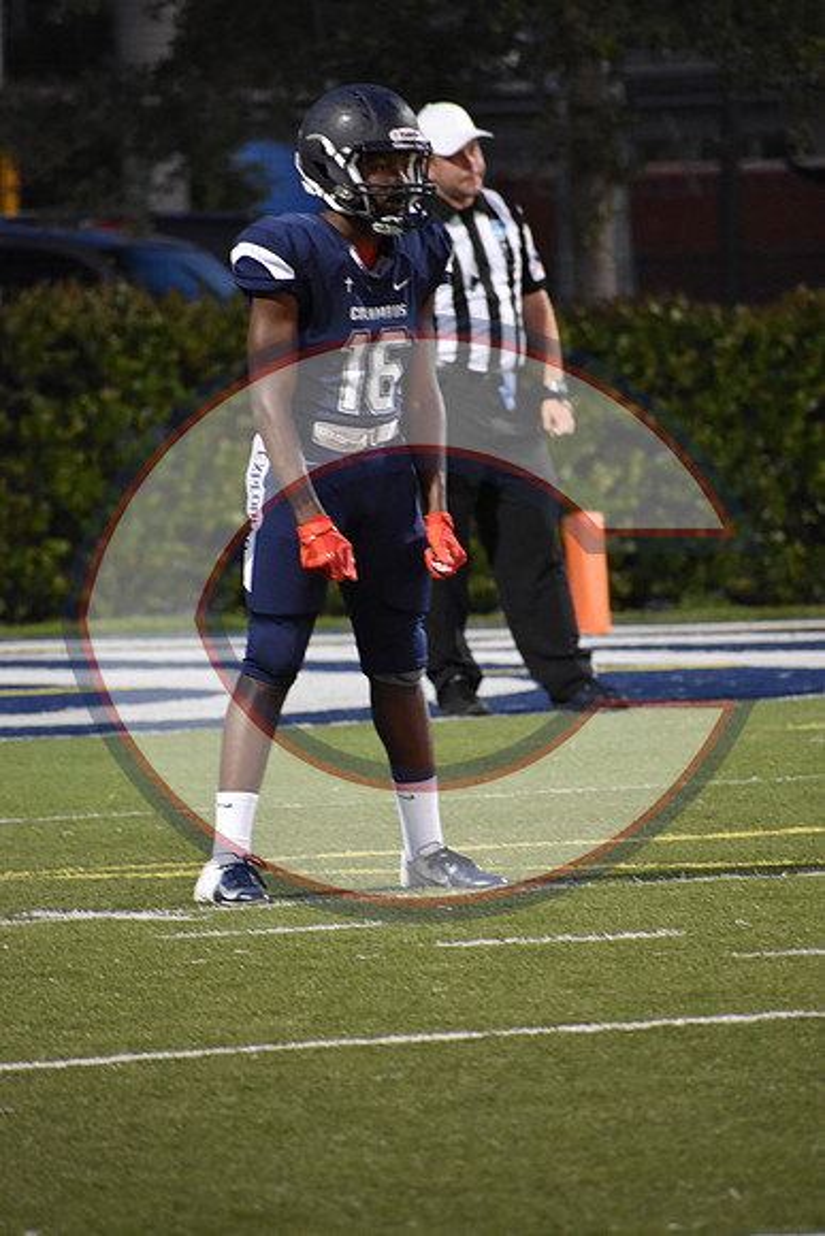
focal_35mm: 450
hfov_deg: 3.1
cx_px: 412
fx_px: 15458
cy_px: 618
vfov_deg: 4.6
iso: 3200
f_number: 6.3
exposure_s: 1/80
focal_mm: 300
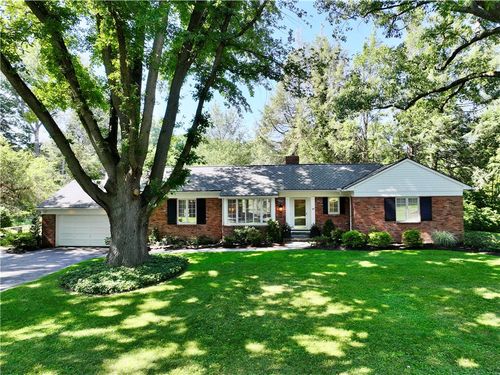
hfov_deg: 71.6
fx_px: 347
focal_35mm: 24
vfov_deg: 56.8
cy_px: 188
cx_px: 250
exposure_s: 1/640
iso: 290
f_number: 2.8
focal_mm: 12.29
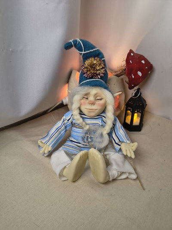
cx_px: 86
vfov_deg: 71.6
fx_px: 159
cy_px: 115
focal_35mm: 24
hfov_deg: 56.8
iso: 106
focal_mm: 5.56
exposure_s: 1/100
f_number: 1.8
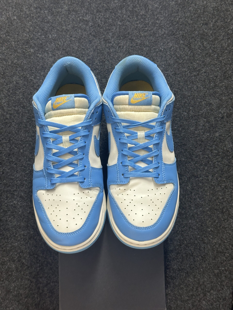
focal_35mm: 48
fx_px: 431
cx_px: 116
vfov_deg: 39.7
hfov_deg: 30.3
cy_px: 155
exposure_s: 1/33
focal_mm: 6.86
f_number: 1.78
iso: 200
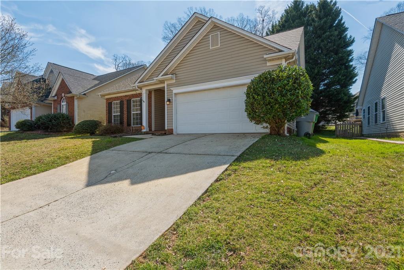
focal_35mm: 18
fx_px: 202
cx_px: 202
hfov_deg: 90.0
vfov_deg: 67.4
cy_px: 135
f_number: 11
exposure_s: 1/125
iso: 200
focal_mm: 18
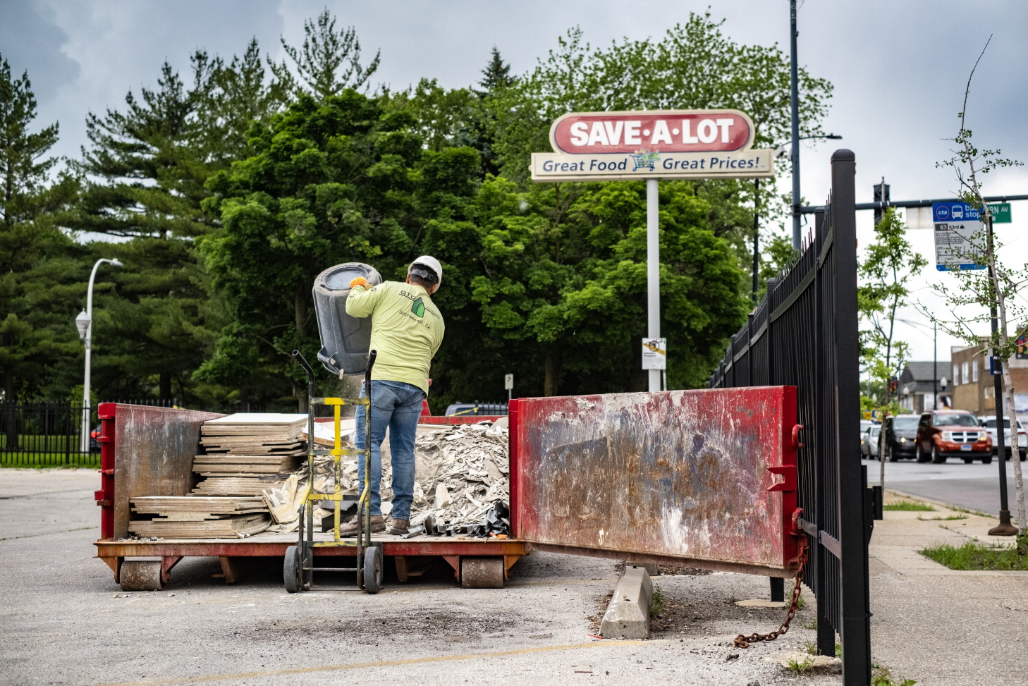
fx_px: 1542
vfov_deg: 25.1
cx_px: 521
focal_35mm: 54
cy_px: 347
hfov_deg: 36.9
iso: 1000
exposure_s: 1/8000
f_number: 2.8
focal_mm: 35
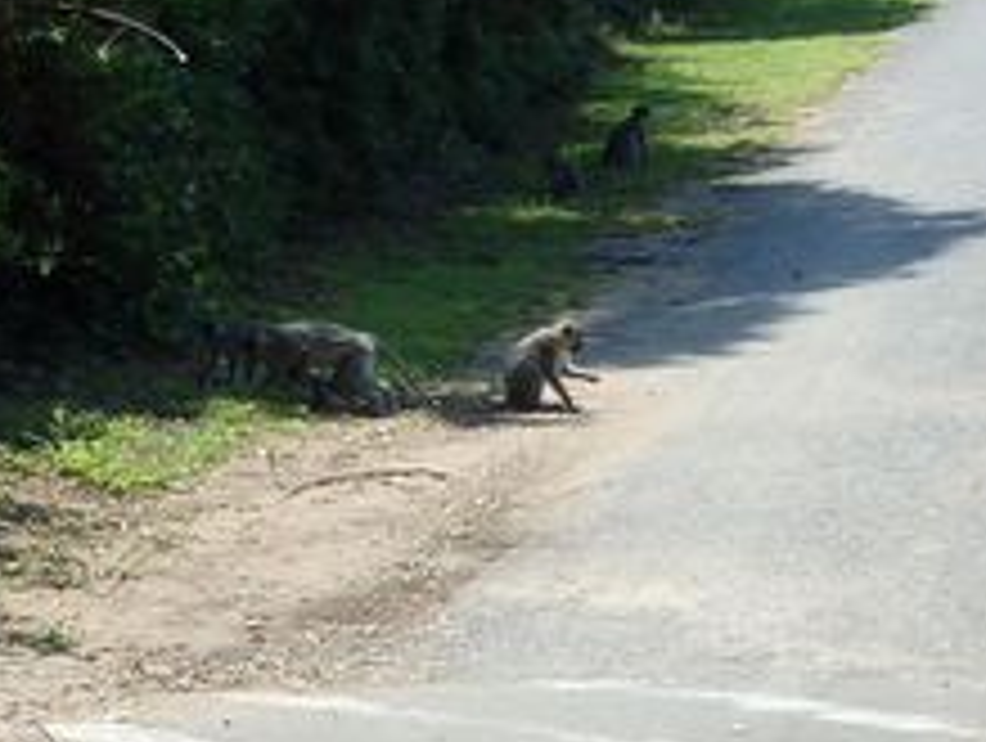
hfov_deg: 18.6
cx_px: 239
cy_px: 272
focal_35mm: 105
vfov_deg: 14.1
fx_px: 2996
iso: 125
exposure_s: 1/400
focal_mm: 8.3
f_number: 4.9
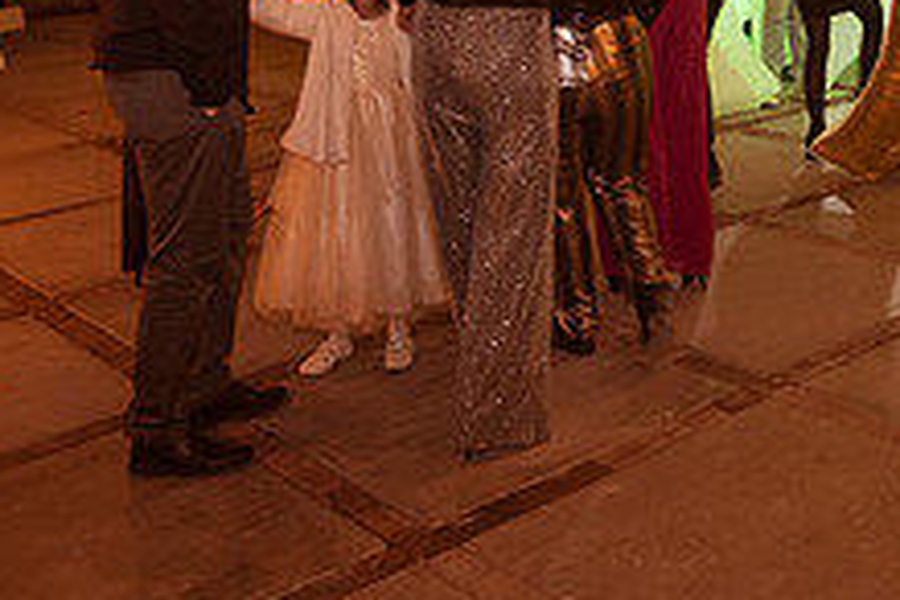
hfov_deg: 36.5
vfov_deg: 24.2
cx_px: 686
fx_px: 1325
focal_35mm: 53
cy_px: -18
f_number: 4.5
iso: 1600
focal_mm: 20
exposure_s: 1/30
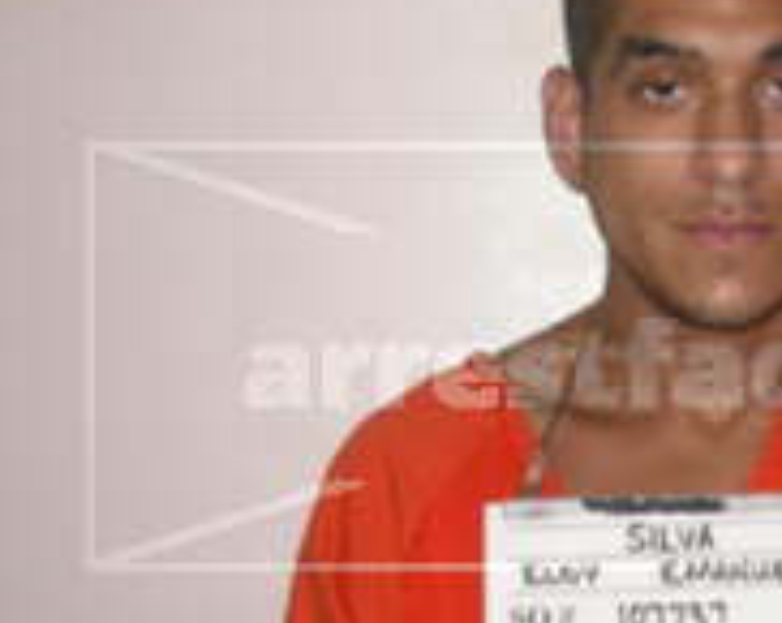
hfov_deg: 18.5
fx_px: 2357
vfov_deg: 15.1
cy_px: 359
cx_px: 733
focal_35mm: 102
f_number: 3
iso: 100
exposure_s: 1/60.3
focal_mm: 11.5
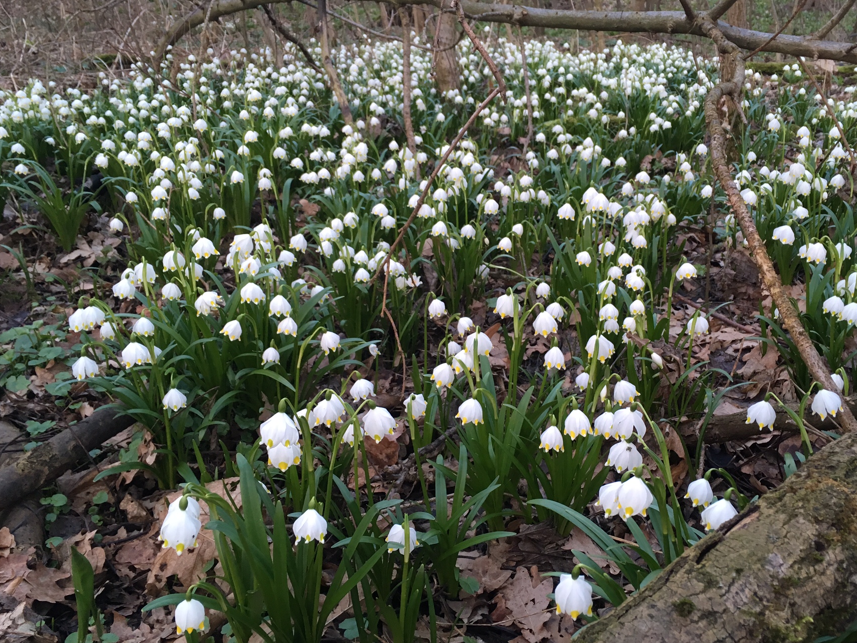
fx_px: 842
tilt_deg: -19.4
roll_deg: -1.9
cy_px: 297
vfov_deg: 41.8
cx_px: 488
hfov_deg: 53.8
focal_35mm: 34
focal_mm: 4.15
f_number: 2.2
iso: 100
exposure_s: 1/33
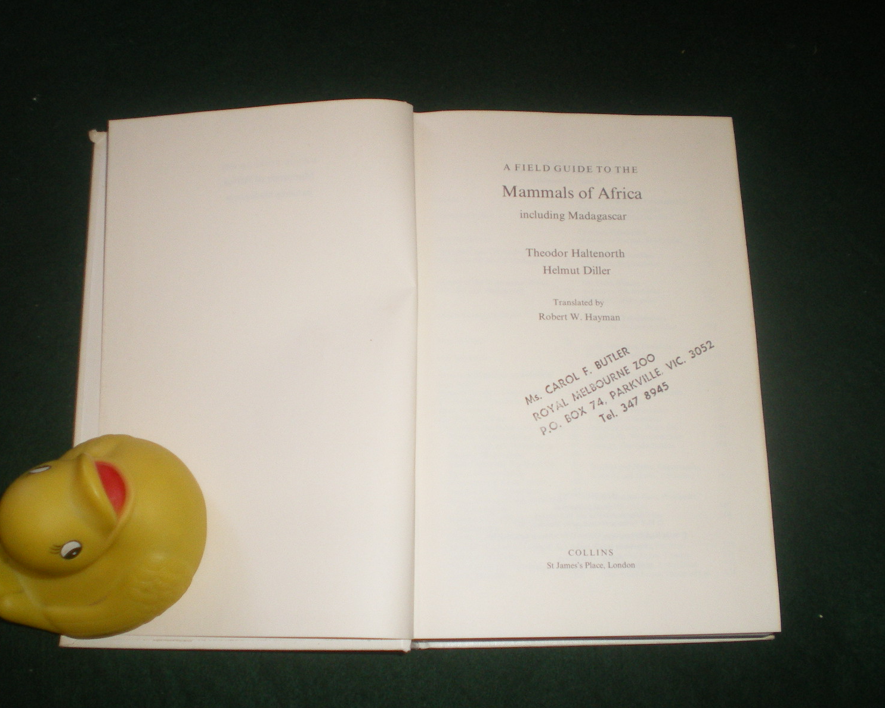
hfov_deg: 45.8
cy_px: 357
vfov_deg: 37.3
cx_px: 411
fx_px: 1048
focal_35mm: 40
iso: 200
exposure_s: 1/50
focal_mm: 6.3
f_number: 3.1
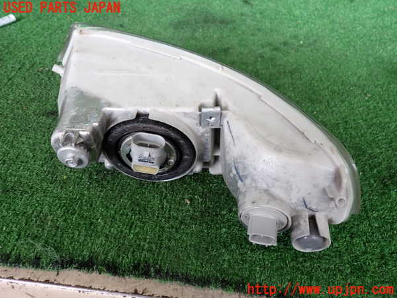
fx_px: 344
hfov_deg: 60.0
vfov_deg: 46.8
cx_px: 198
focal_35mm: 30
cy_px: 149
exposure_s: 1/60
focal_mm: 5.4
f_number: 2.3
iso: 125
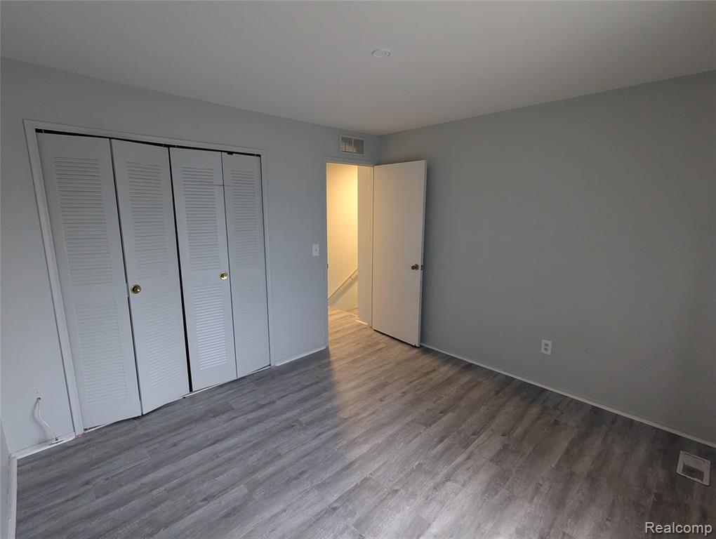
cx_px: 358
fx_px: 331
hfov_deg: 94.4
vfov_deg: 78.2
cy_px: 270
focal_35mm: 16
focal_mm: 2.35
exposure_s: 1/30
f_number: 2.2
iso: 253
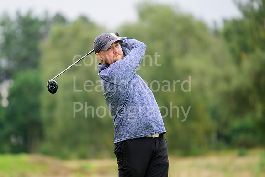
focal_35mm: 300
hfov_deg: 6.9
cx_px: 132
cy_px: 88
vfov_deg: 4.6
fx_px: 2209
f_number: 4
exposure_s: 1/2000
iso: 1000
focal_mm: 300
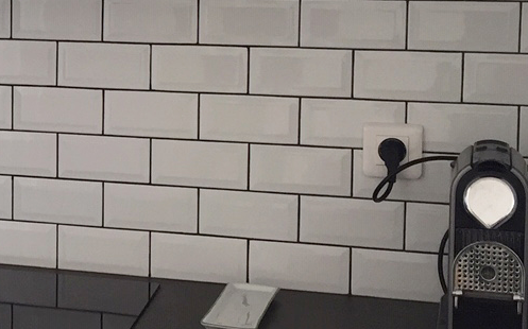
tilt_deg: -5.5
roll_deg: +0.7
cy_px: 47
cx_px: -167
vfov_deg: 12.9
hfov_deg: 19.0
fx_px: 1453
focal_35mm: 101
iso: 50
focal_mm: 4.15
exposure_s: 1/100
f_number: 2.2
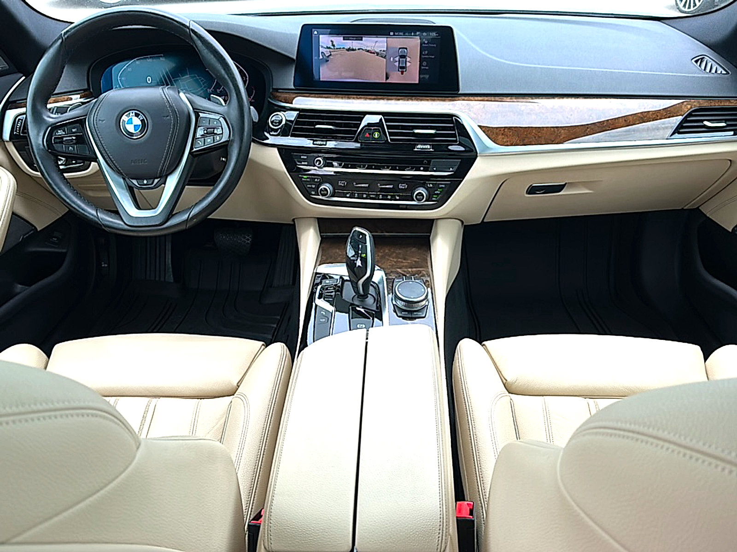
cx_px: 368
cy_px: 276
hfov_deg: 69.4
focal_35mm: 25
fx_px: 532
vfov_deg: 54.9
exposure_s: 1/627
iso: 80
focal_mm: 6.86
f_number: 1.78
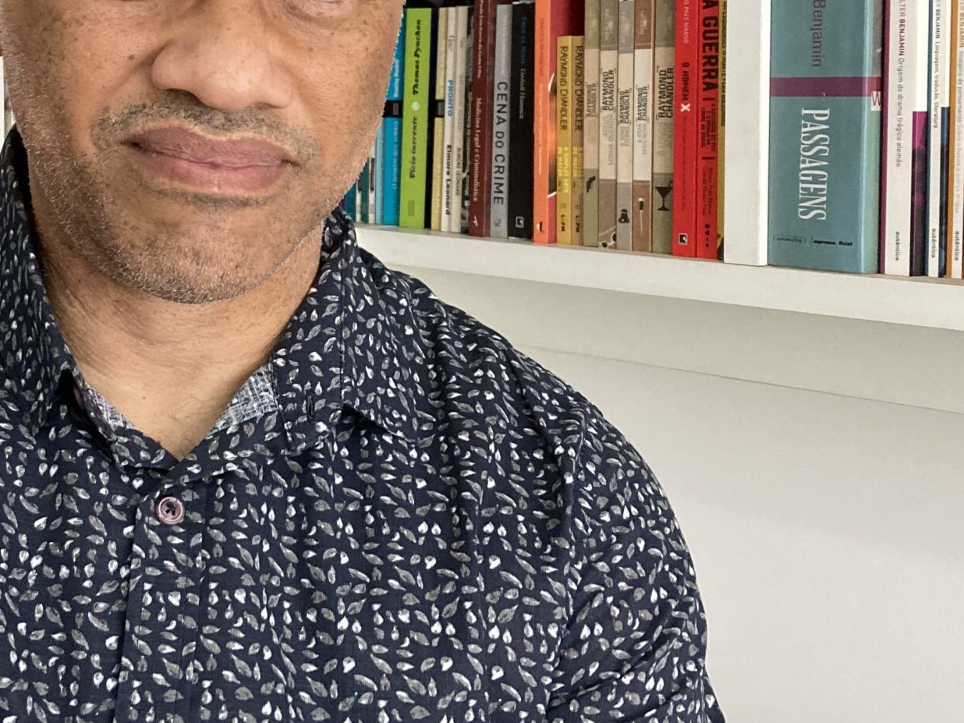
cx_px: 278
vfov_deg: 25.0
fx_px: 1615
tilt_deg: +0.0
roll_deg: -1.2
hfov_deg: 32.8
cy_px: 191
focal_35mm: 58
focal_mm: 3.99
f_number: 1.8
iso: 250
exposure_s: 1/60
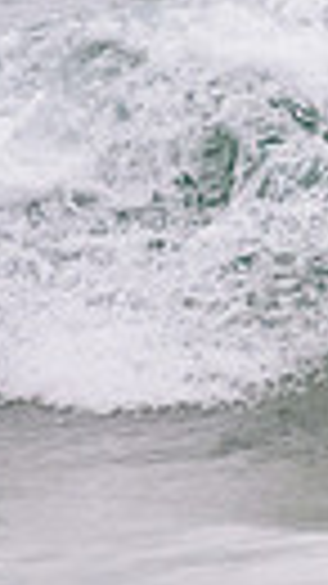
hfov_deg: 0.4
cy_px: 138
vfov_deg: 0.8
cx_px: 837
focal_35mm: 2870
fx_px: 44433
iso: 720
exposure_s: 1/1000
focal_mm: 500
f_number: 5.6
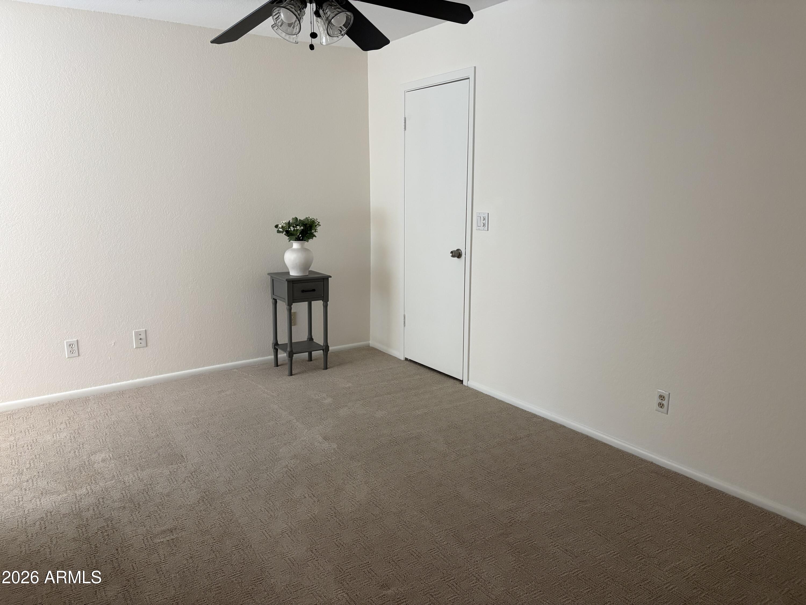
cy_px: 302
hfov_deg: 67.3
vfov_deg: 53.1
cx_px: 403
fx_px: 605
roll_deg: +0.4
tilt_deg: -9.3
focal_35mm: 26
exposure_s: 1/60
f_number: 1.6
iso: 200
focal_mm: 5.96
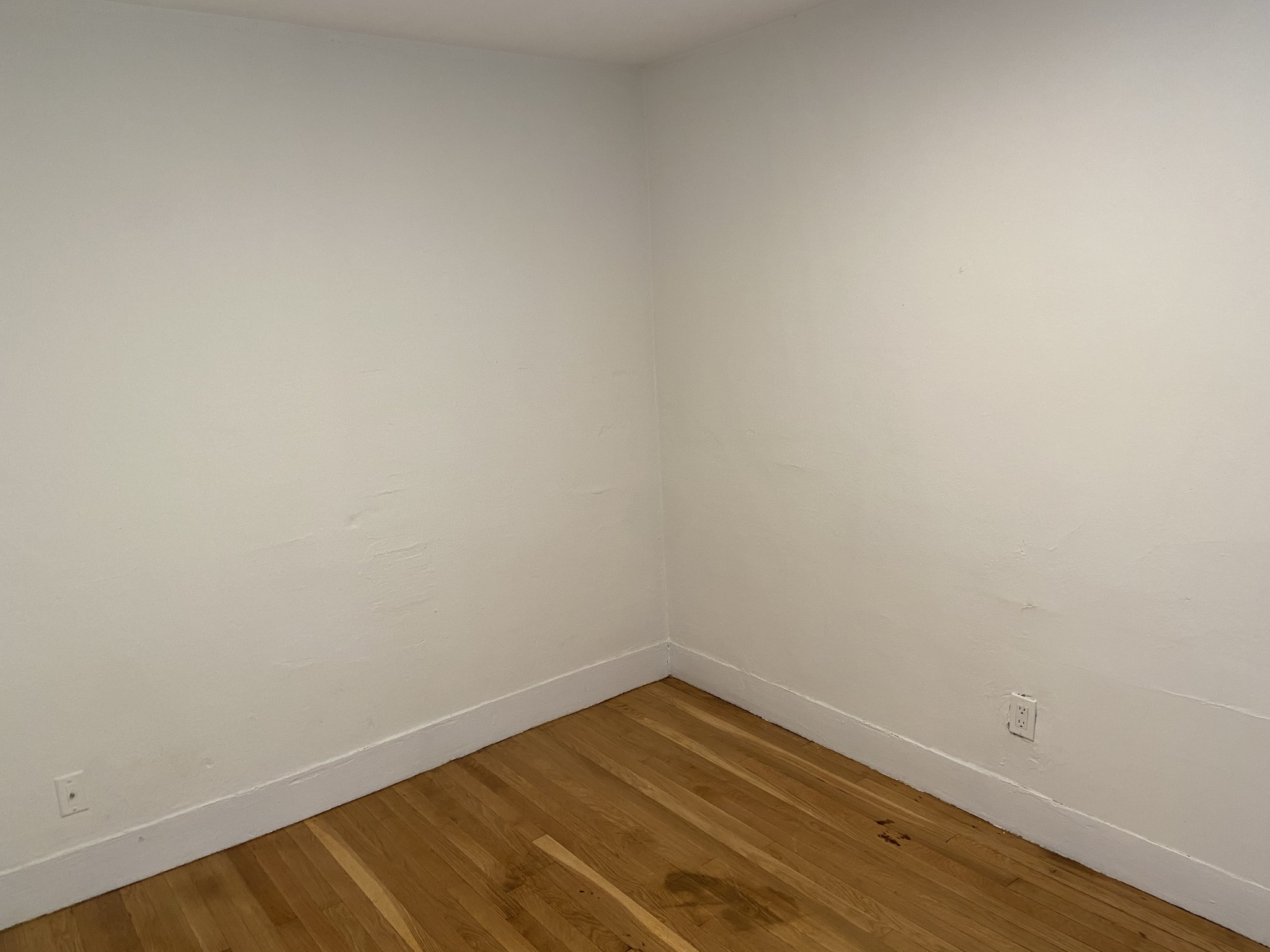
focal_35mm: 26
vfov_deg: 53.1
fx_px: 954
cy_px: 476
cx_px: 635
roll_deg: +3.8
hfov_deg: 67.3
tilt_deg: -9.7
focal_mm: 4.25
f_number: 1.8
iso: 80
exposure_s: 1/60
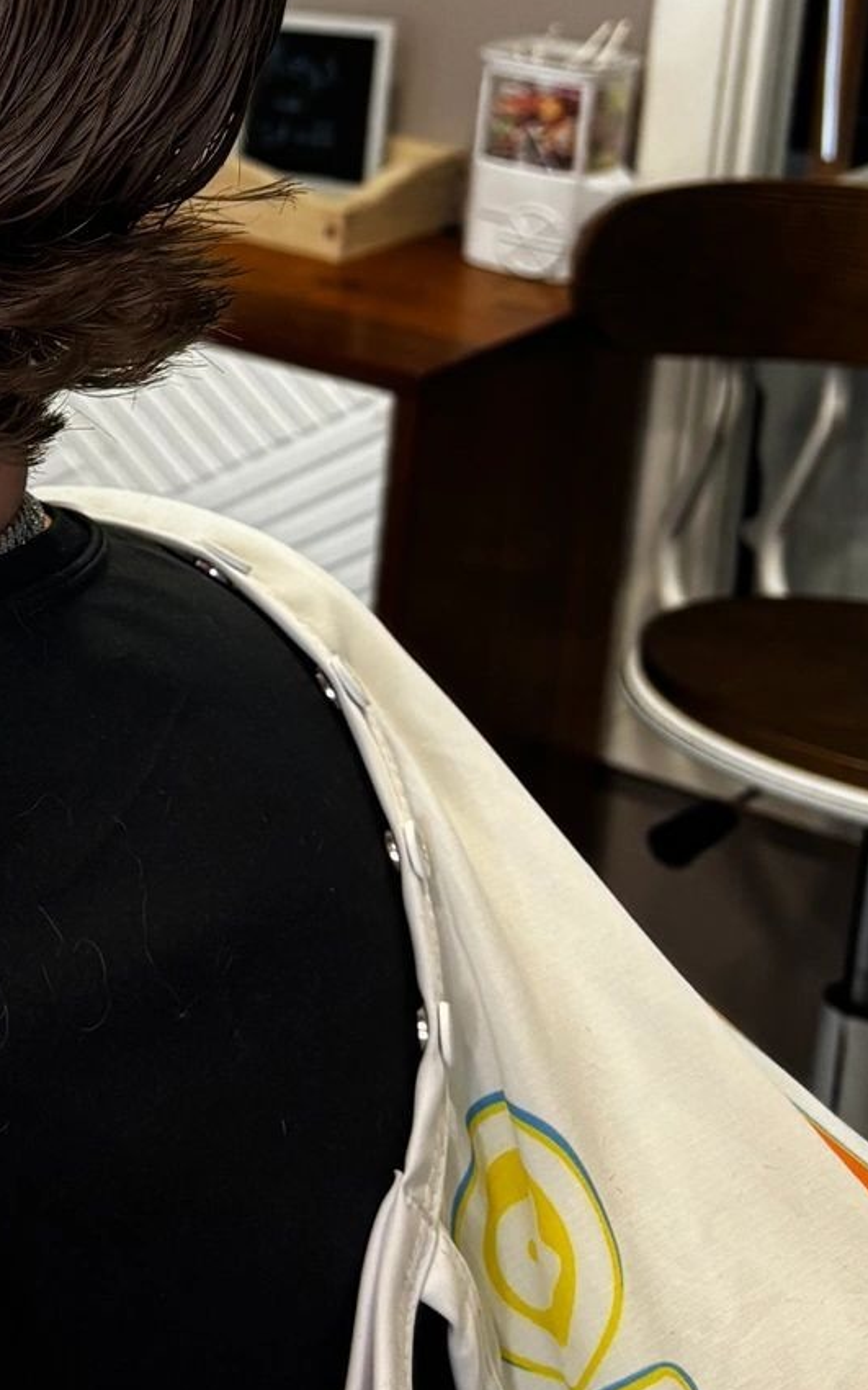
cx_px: -592
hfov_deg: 14.3
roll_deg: -2.6
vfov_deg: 23.8
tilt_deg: -7.8
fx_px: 3143
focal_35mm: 83
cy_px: -15
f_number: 1.6
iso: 80
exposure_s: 1/60
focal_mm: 5.96
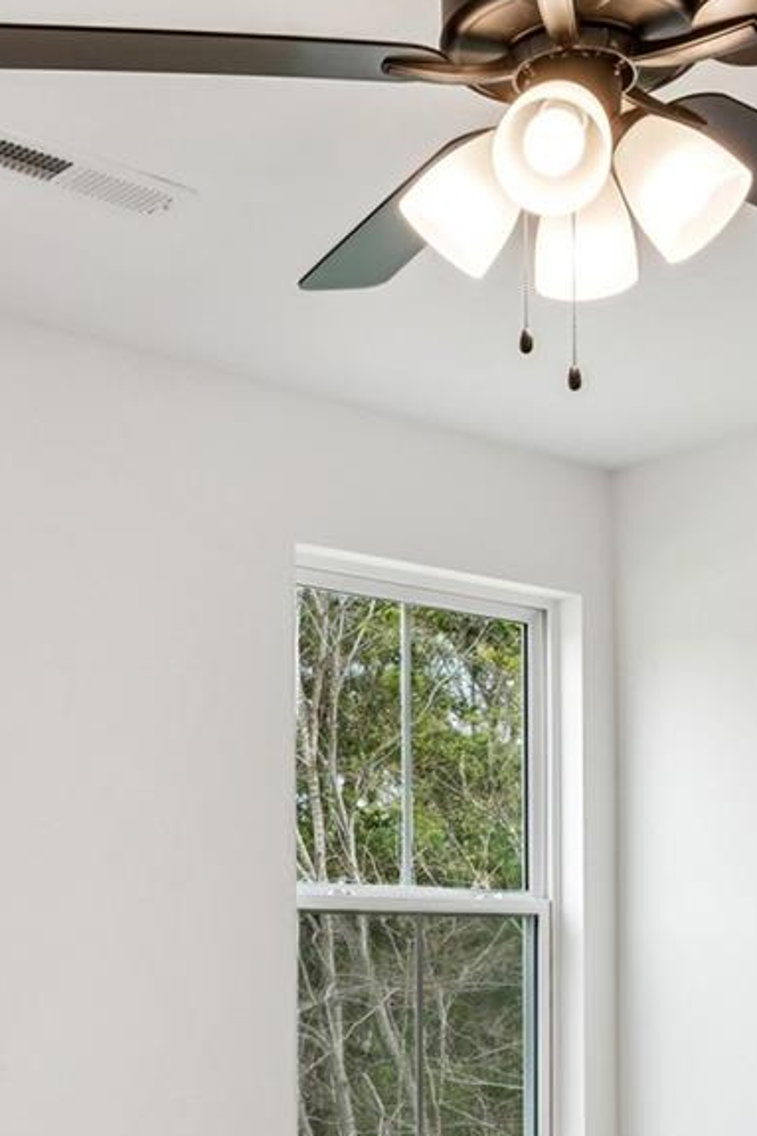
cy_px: 949
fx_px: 1821
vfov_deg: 33.4
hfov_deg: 23.5
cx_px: 360
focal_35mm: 58
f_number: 9
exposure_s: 1/10
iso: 100
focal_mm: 16.2
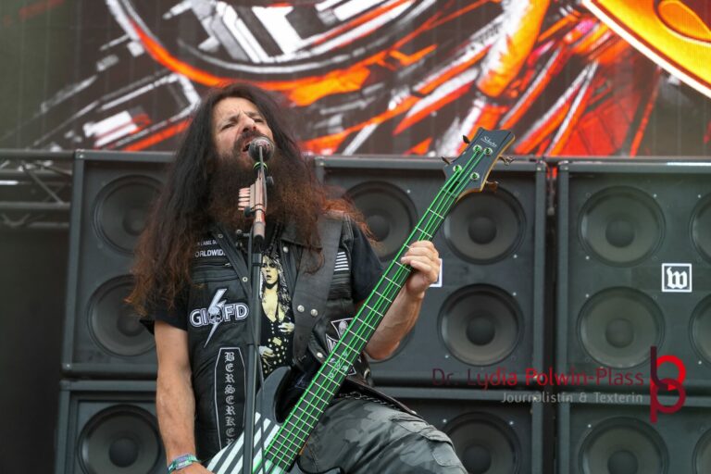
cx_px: 356
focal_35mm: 159
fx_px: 3140
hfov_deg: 12.9
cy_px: 237
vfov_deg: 8.6
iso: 640
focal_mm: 106
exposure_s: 1/200
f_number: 5.6
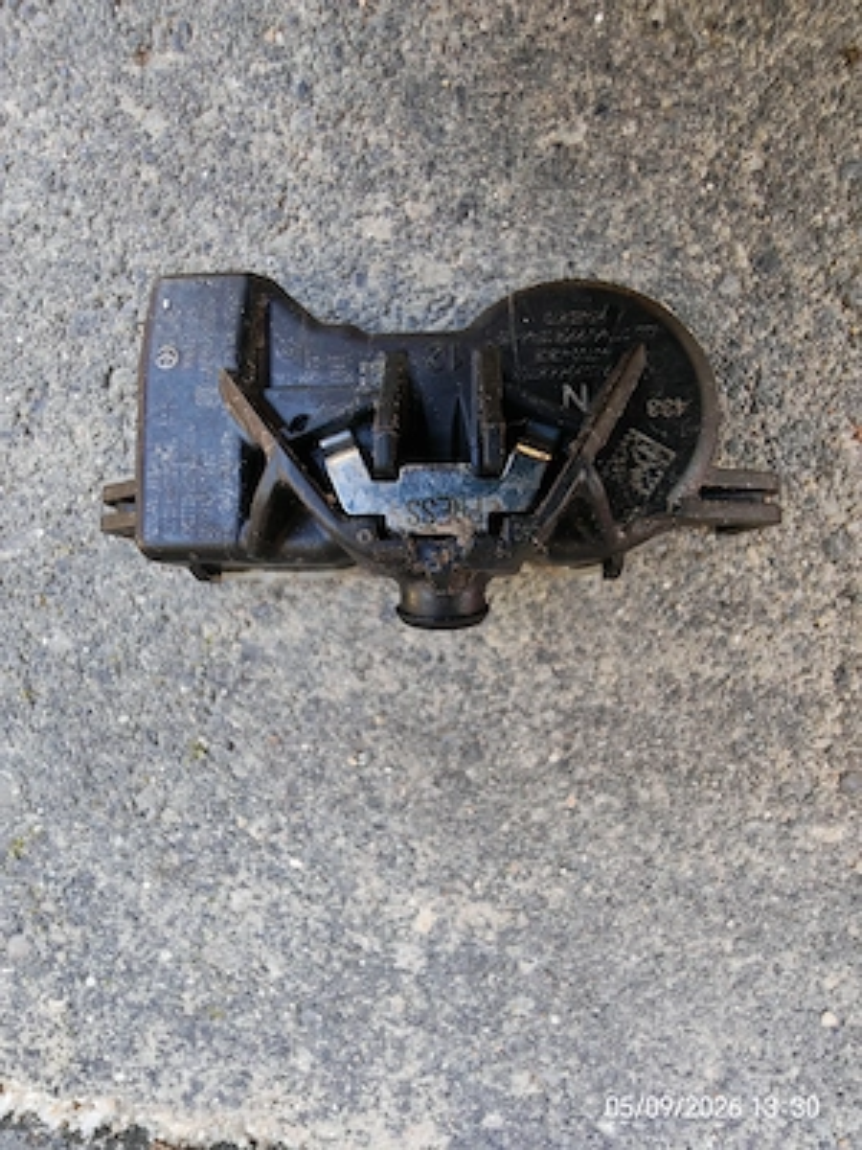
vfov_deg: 94.5
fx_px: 531
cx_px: 431
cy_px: 575
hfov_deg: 78.1
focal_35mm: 16
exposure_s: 1/50
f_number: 2.2
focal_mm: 1.96
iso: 100
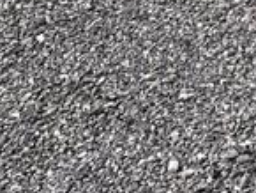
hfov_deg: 8.9
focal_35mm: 184
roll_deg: +0.7
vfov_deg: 6.9
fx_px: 1362
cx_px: 759
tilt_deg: -4.9
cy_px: -480
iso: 50
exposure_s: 1/2410
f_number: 1.6
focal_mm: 5.1
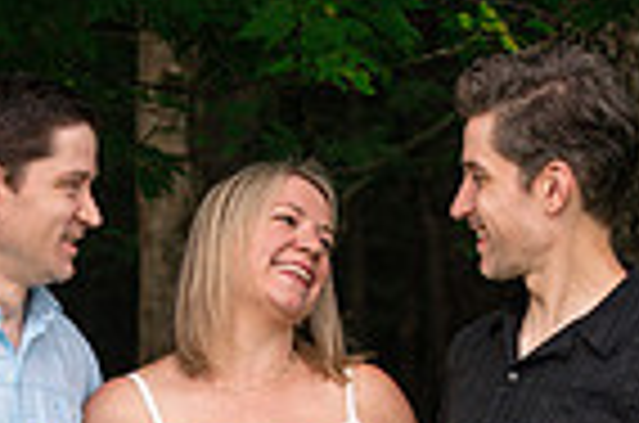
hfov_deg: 5.3
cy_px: 679
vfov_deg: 3.5
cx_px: 233
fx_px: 6907
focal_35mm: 390
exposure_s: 1/800
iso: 400
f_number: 4.5
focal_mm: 85
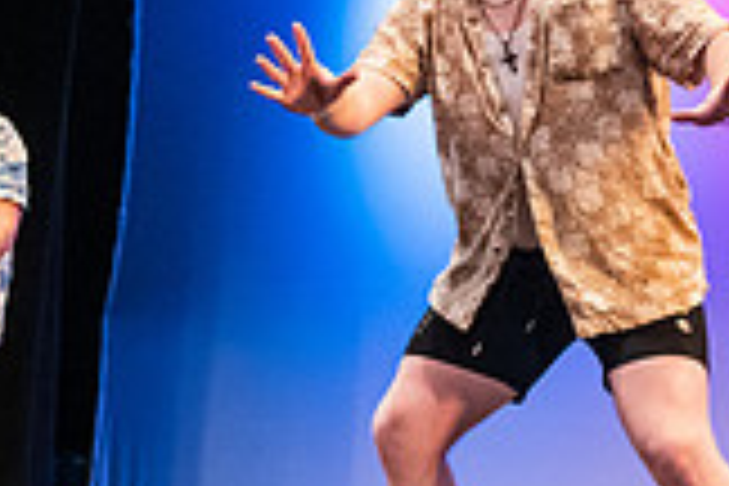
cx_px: 387
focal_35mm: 86
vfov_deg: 15.7
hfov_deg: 23.6
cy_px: 56
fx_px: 1741
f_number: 3.2
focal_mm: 24
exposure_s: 1/320
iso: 4000
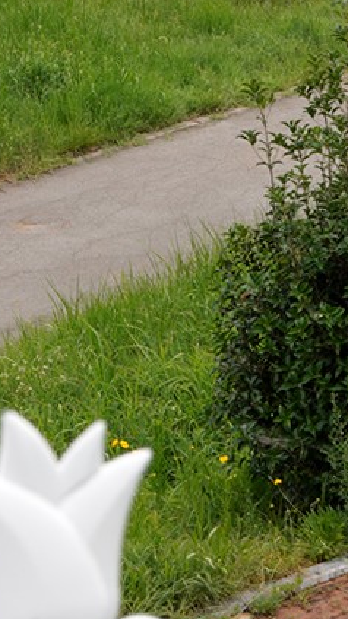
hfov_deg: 7.0
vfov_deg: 12.0
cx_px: 200
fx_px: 2843
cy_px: -258
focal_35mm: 173
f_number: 11
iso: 100
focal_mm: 35
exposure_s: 1/100
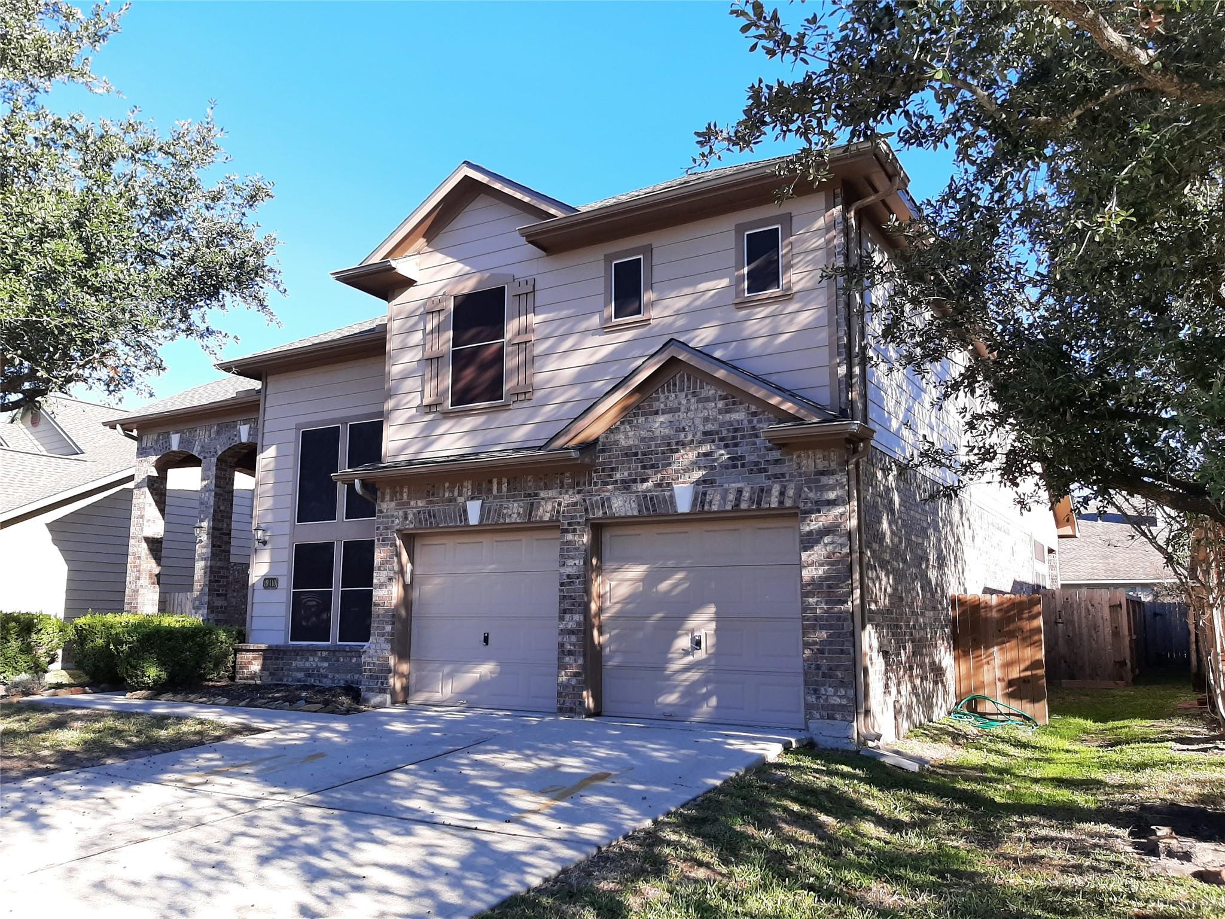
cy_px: 460
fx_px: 920
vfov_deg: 53.1
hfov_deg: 67.3
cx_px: 612
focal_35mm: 26
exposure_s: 1/962
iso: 40
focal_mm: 3.93
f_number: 1.7
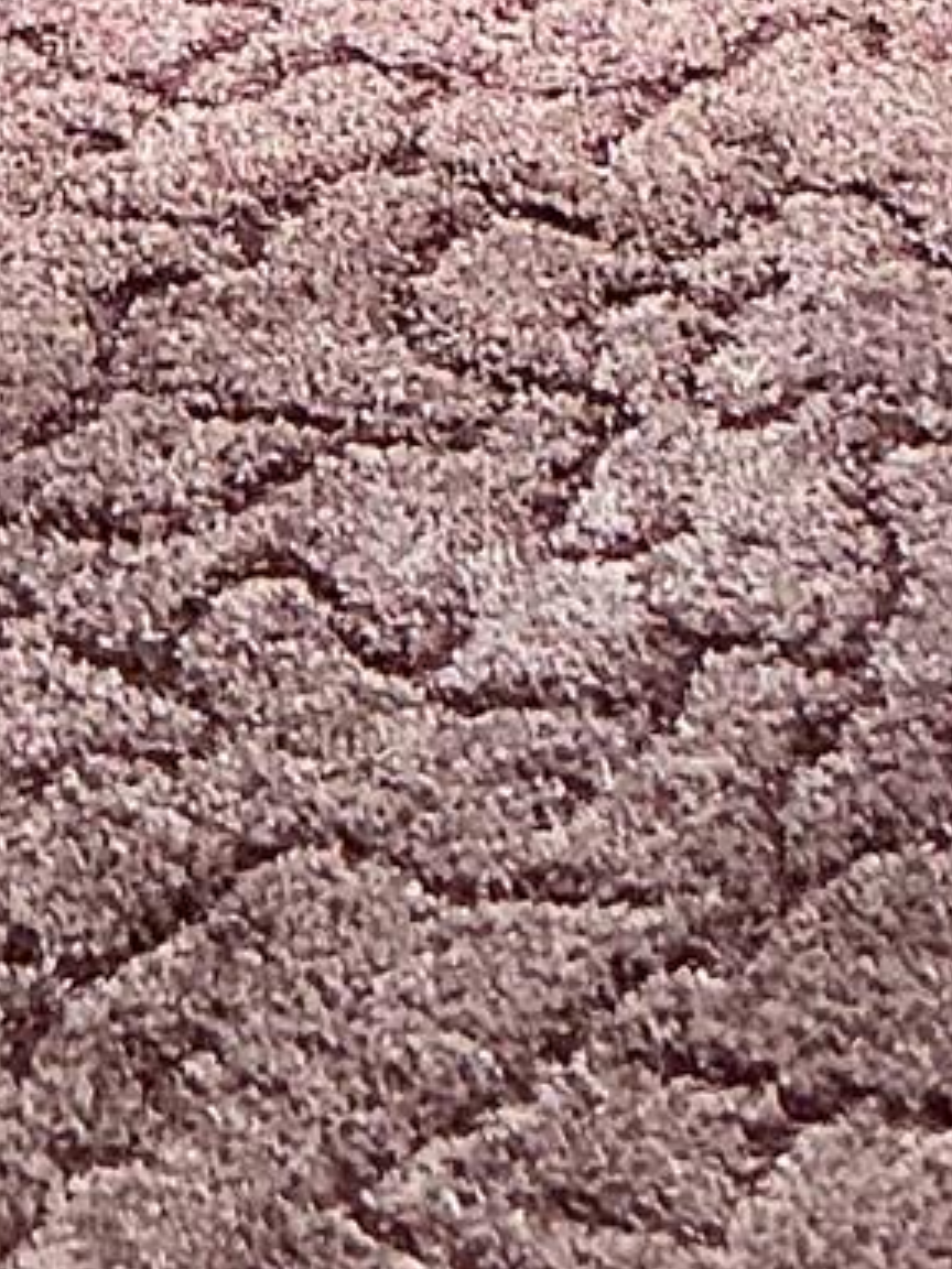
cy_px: -1289
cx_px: -73
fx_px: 6380
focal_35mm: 174
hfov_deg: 8.5
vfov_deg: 10.4
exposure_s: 1/60
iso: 160
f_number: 1.8
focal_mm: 3
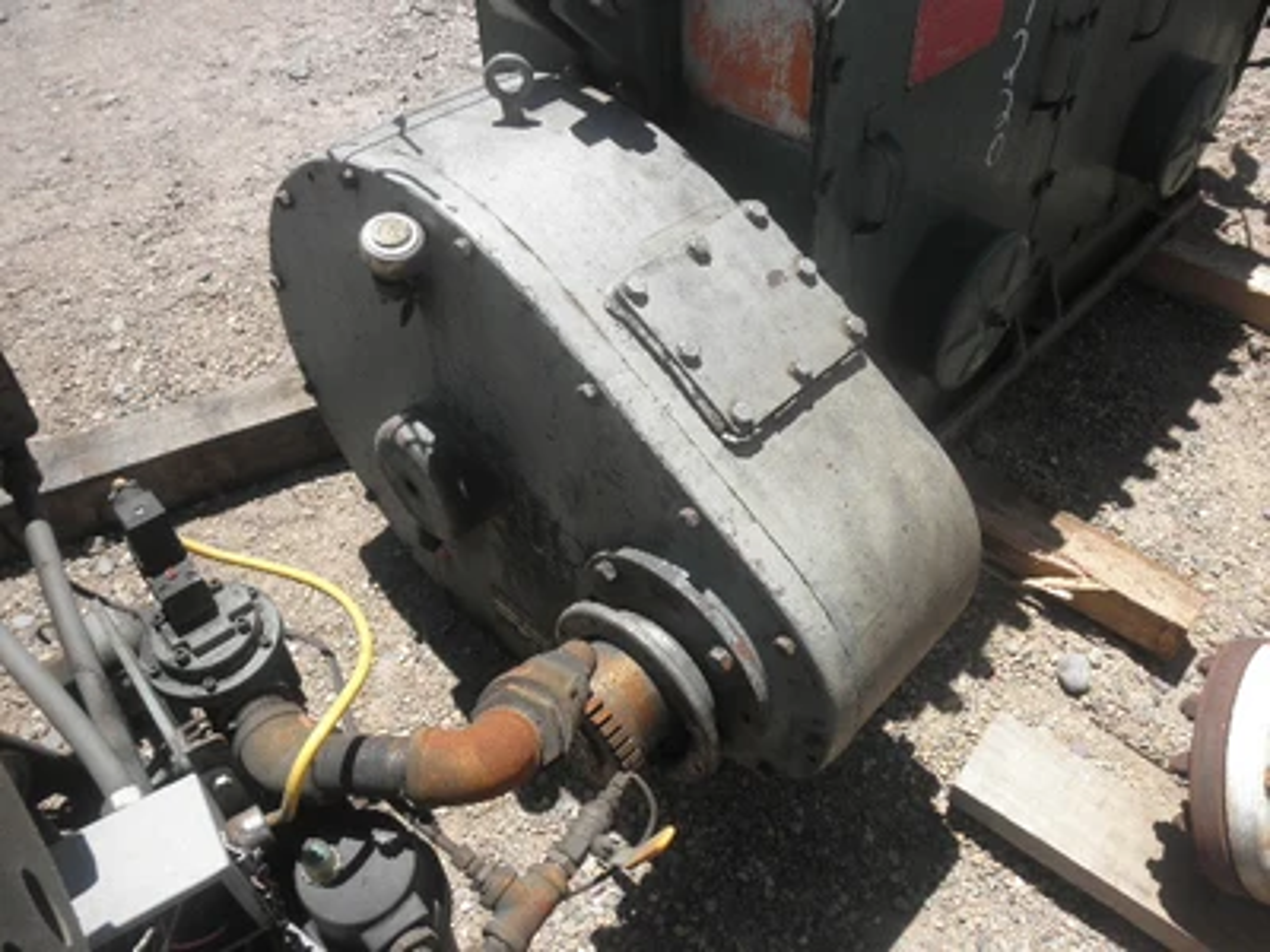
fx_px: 1027
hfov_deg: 63.4
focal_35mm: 28
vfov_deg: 49.7
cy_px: 476
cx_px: 635
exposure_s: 1/100
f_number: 8.5
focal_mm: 5
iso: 64
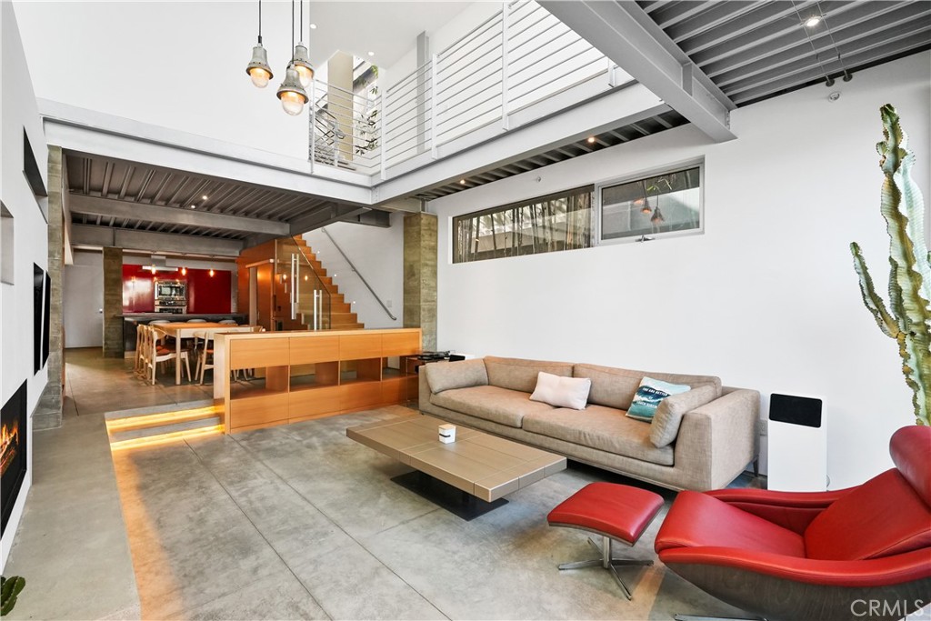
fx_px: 414
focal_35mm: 16
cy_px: 310
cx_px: 466
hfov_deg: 96.7
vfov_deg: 73.8
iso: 5000
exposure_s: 1/40
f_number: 10
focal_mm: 16
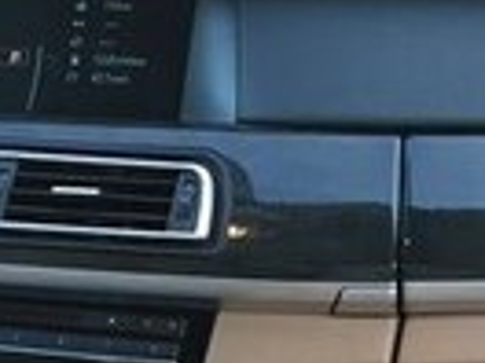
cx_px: -92
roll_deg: +5.2
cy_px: 636
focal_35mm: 145
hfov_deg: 13.3
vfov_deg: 9.7
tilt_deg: -30.6
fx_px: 2032
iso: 40
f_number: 2.2
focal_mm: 4.15
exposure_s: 1/33
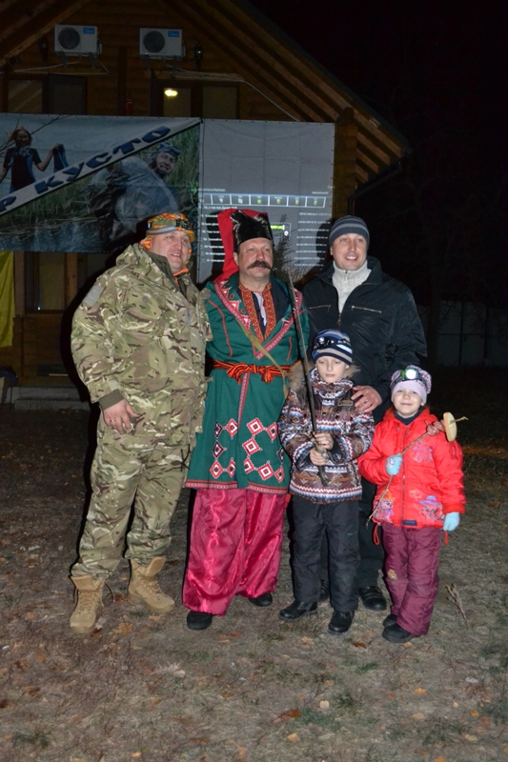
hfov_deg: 40.0
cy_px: 381
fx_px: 699
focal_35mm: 33
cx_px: 254
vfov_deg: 57.2
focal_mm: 22
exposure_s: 1/60
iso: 3200
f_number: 4
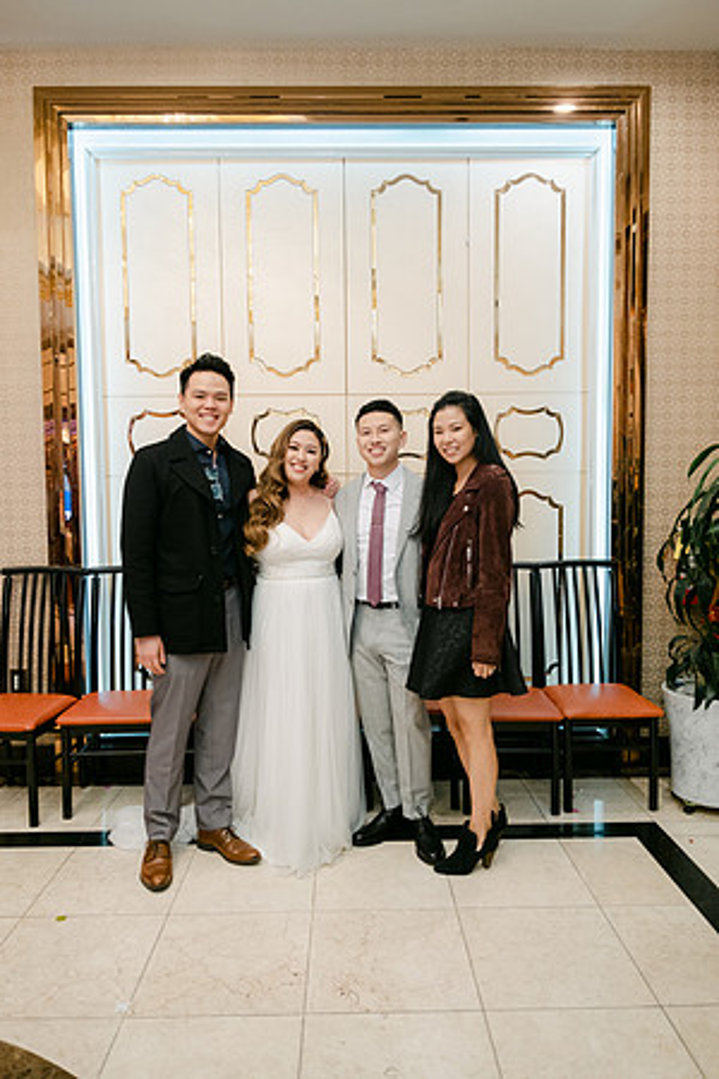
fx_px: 719
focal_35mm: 24
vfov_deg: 73.7
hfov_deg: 53.1
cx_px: 360
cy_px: 540
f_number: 2.8
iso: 800
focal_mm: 16
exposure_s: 1/125
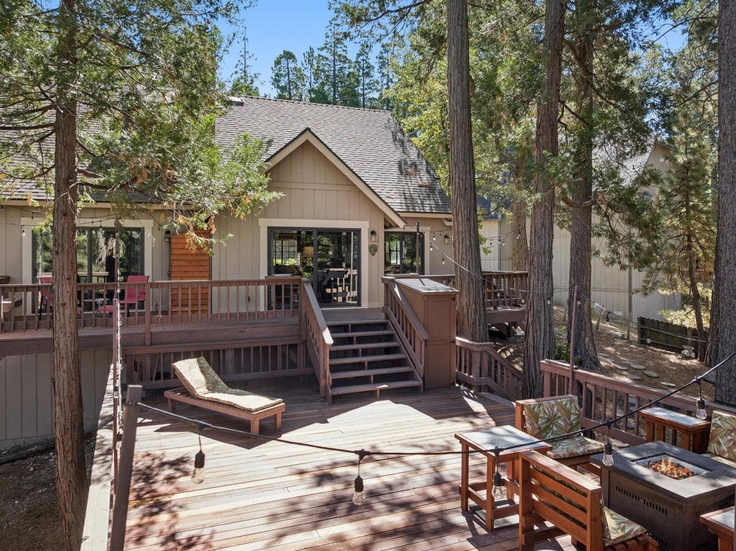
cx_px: 368
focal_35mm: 24
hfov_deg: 71.6
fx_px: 510
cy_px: 276
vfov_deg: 56.8
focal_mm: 12.3
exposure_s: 1/15
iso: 150
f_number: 2.8
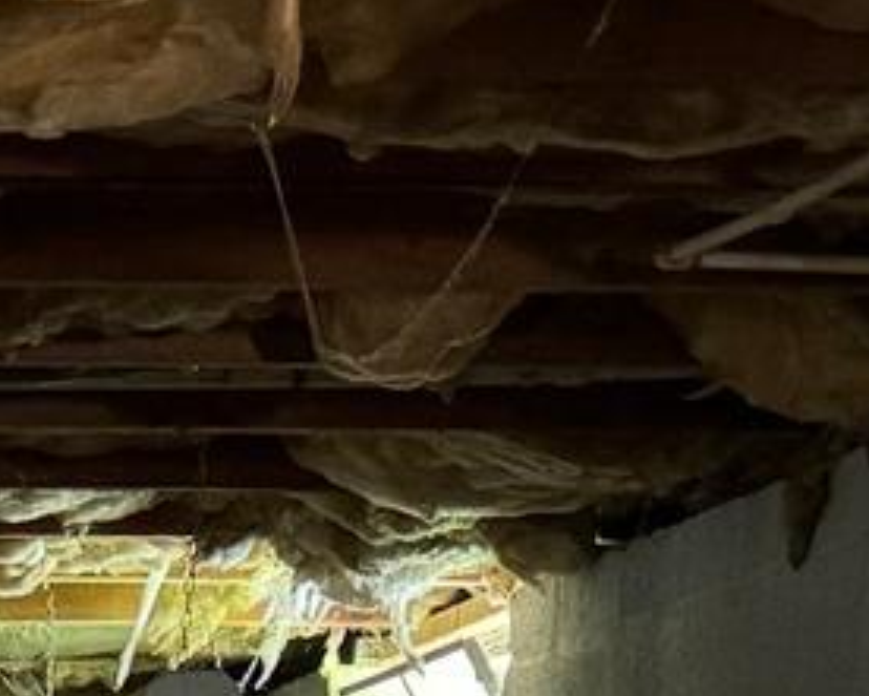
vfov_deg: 7.7
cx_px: -960
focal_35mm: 174
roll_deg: -0.4
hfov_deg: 10.1
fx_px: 4477
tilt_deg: -11.7
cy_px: 2138
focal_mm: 6.86
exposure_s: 1/30
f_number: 1.78
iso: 1250
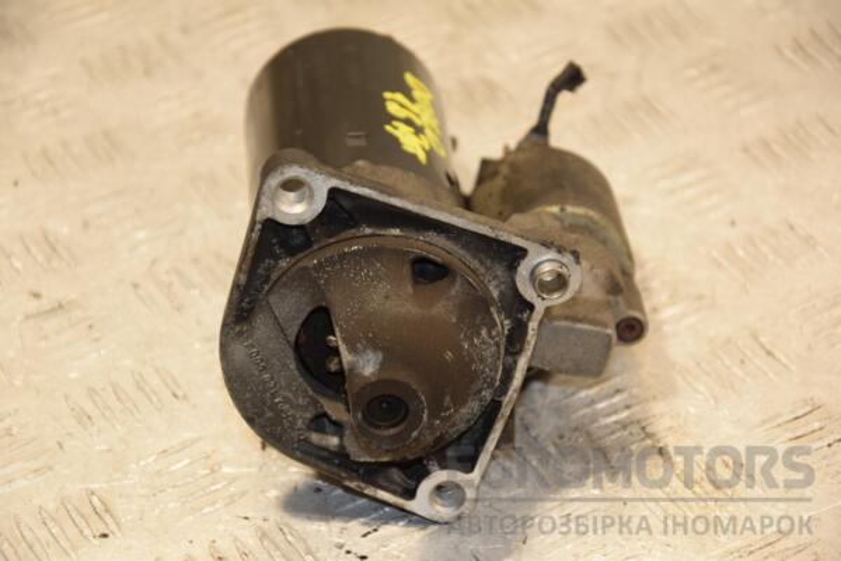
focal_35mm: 138
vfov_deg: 9.9
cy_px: 280
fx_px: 3224
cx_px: 420
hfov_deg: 14.9
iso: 800
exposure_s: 1/100
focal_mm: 92
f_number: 5.6
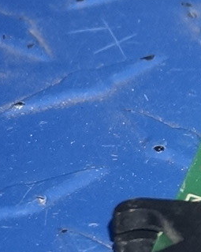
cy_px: -126
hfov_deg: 4.0
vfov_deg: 5.4
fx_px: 2645
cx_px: 909
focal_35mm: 356
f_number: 5
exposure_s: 1/60
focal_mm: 33
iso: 800
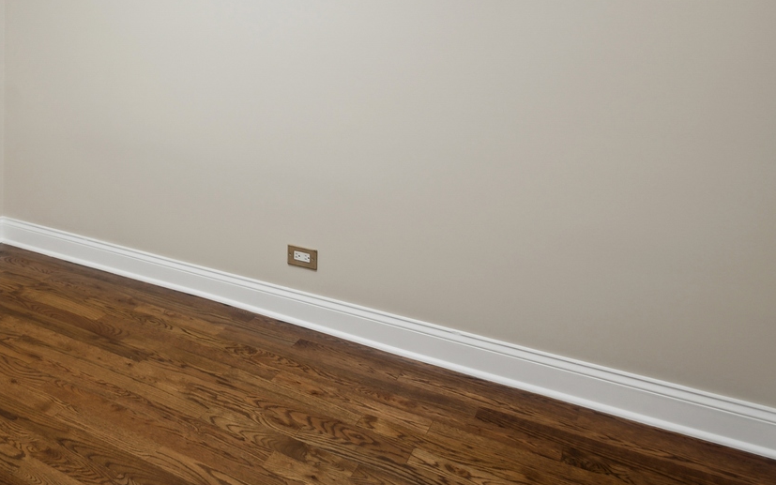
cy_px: 15
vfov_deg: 37.9
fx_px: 634
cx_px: 174
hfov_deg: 58.8
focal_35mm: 30
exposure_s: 1/3.33
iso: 100
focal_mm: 10
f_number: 11
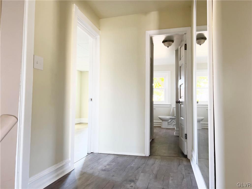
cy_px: 94
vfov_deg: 54.9
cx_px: 126
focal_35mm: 25
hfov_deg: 69.4
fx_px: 182
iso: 160
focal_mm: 5.7
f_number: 1.5
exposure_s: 1/60
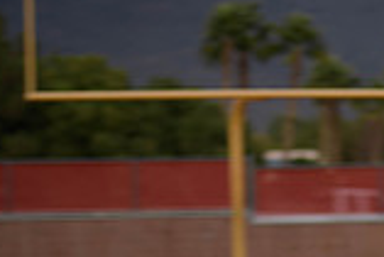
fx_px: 4409
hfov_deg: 4.9
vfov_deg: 3.3
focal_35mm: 413
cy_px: 349
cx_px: 653
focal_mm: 112
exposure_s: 1/200
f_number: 2.8
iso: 80
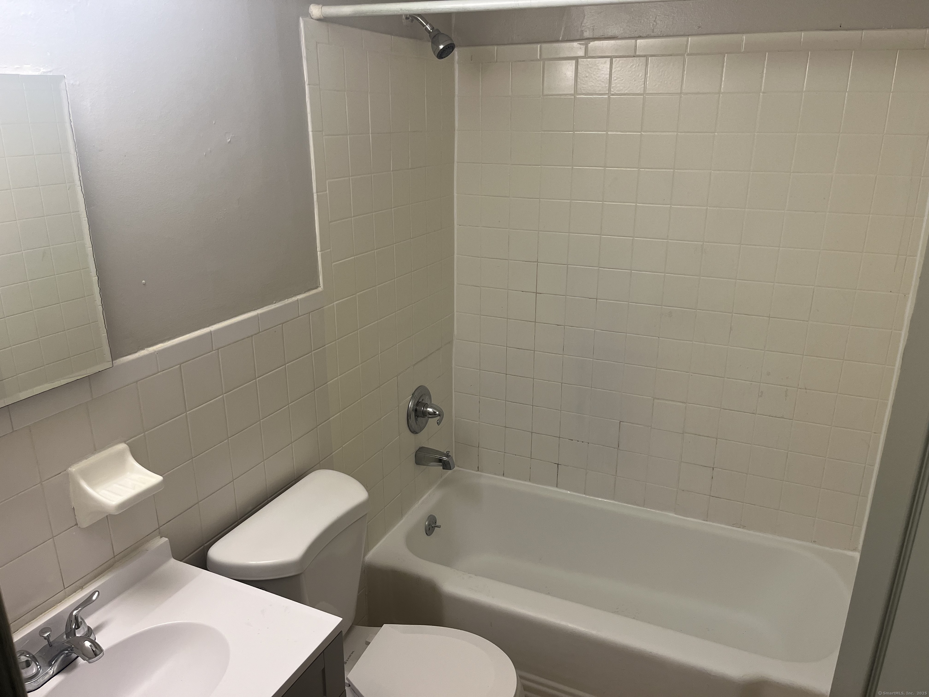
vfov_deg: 53.1
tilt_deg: -20.0
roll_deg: -0.2
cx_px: 464
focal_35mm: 26
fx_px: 698
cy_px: 348
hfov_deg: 67.3
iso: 125
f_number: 1.6
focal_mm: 5.1
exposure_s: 1/120
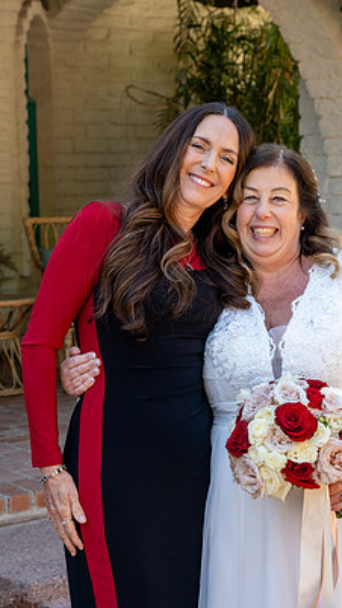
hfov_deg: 14.7
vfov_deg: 25.9
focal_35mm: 82
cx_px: 221
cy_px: 325
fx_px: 1323
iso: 1000
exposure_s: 1/250
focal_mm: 70
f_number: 7.1
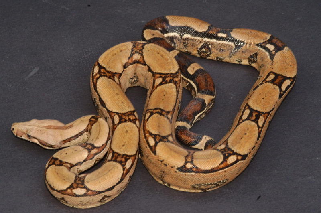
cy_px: 106
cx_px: 160
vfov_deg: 8.7
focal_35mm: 158
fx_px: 1402
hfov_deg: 13.1
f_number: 14
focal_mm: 105
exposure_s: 1/60
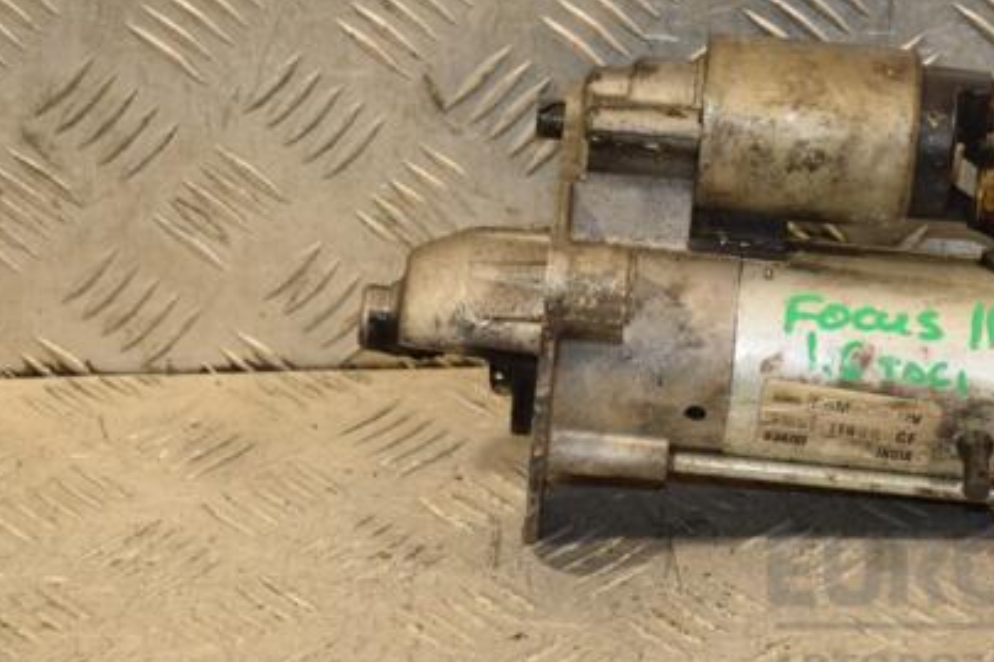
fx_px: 4305
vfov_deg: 8.8
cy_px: 241
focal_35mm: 156
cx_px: 721
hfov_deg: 13.1
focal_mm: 70
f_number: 5.3
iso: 800
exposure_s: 1/160
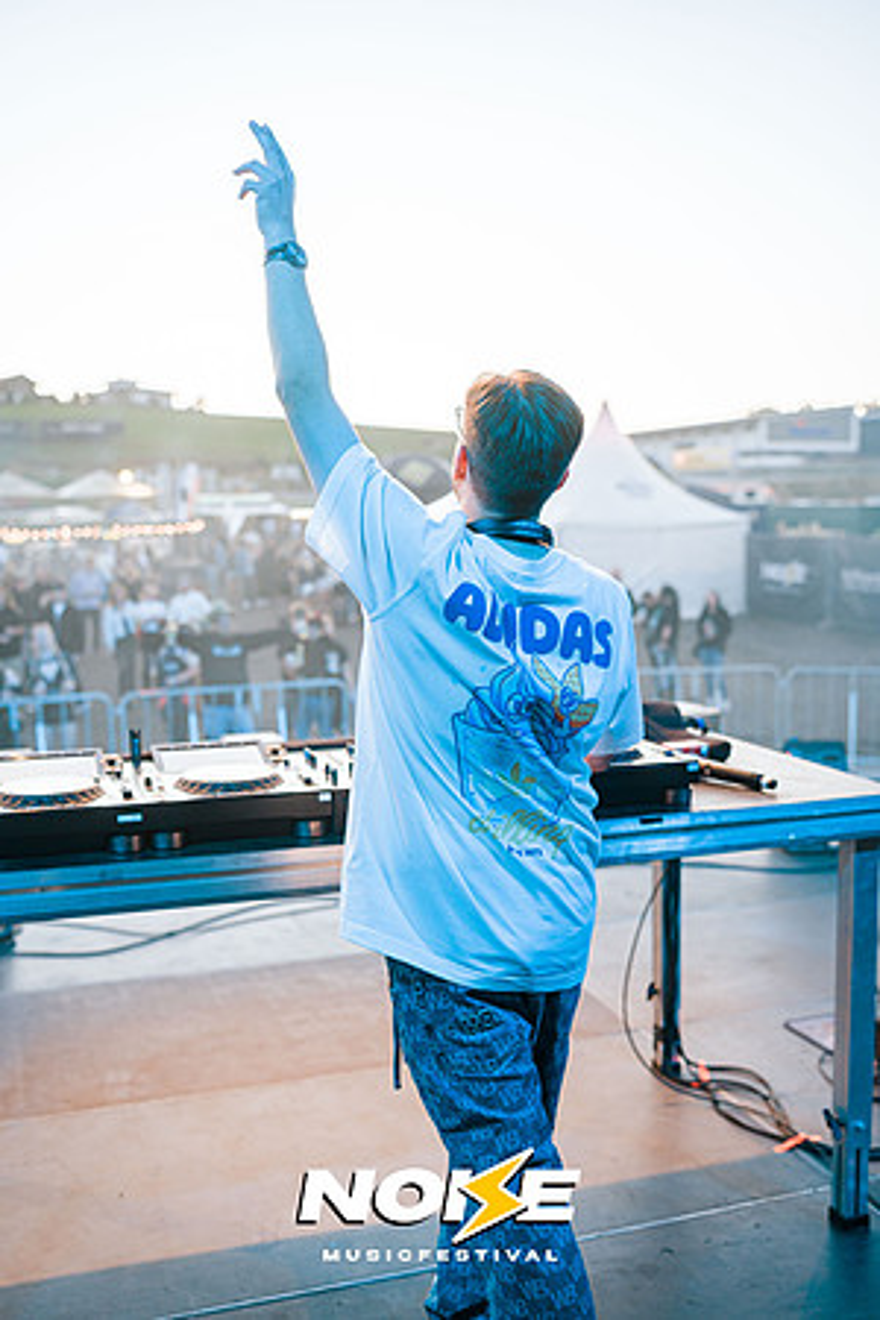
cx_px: 440
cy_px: 660
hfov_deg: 37.9
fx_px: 1283
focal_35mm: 35
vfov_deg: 54.4
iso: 250
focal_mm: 35
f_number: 2.5
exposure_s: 1/160
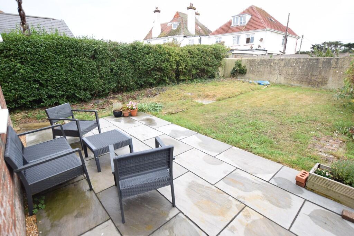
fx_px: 177
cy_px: 118
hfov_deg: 90.0
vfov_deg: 67.4
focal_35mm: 18
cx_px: 177
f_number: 4
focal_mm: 12
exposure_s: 1/60
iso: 100
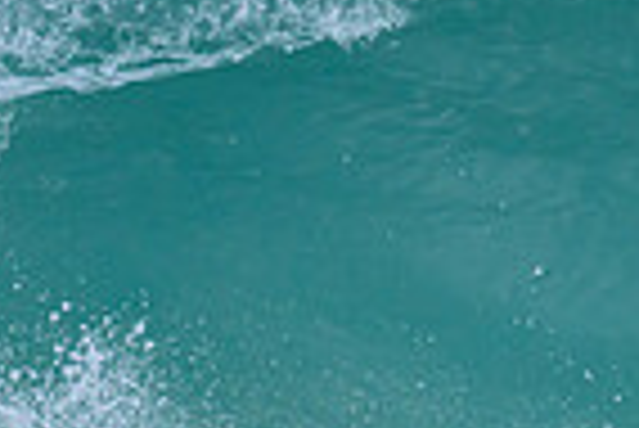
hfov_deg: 0.5
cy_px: 334
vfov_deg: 0.3
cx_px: 535
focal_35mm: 4480
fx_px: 79600
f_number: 11
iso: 1000
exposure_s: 1/2000
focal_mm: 800
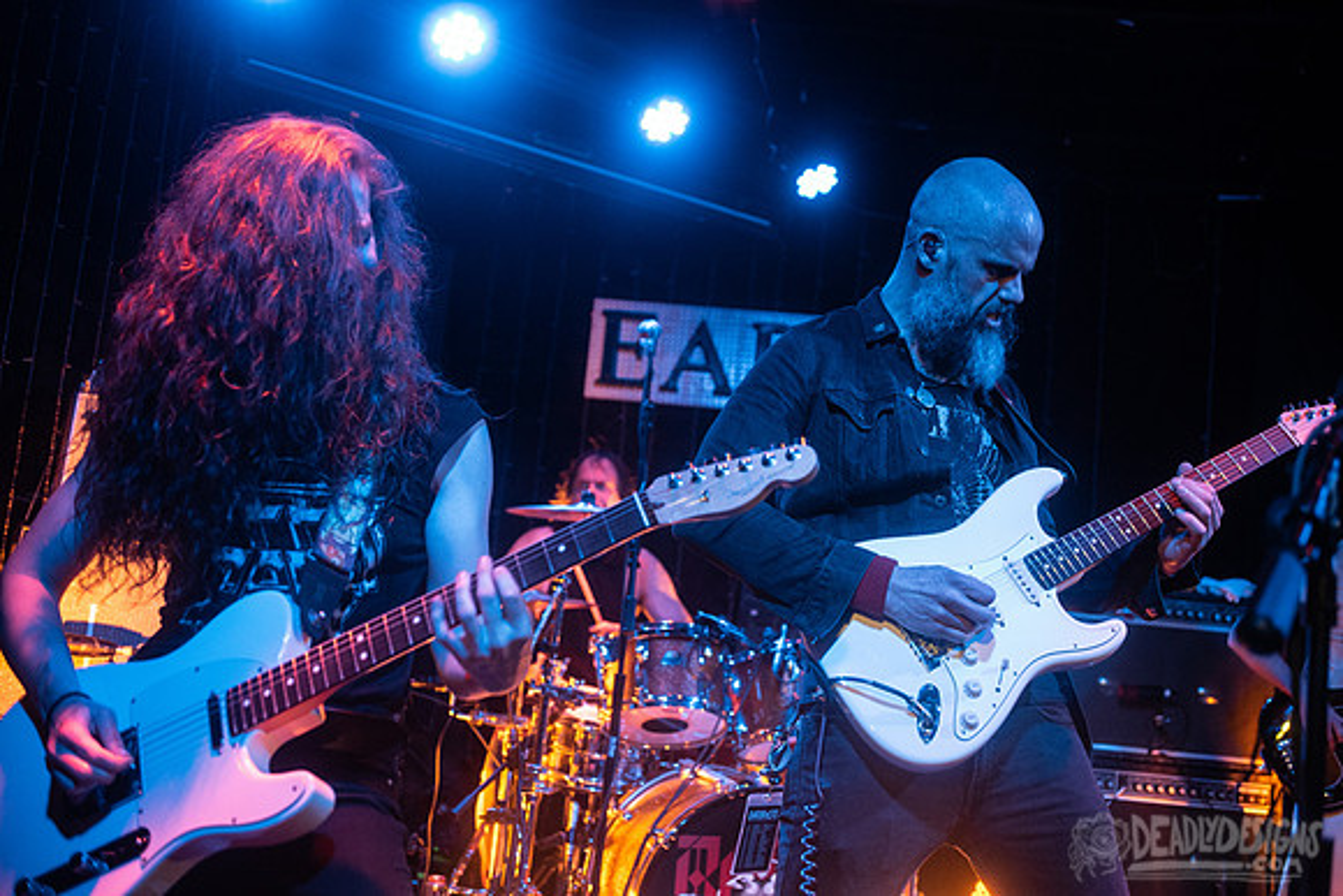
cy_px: 448
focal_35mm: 35
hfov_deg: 54.4
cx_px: 672
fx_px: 1306
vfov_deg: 37.9
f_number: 3.2
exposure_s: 1/100
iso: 3200
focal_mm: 35
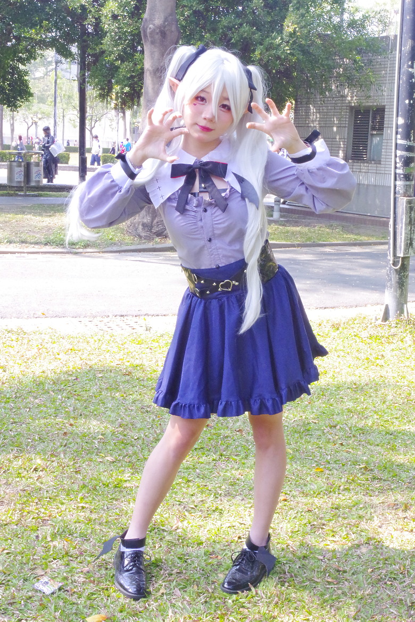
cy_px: 311
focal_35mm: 51
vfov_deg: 38.9
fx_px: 882
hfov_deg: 26.5
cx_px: 208
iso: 2000
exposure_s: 1/40
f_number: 4.5
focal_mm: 34
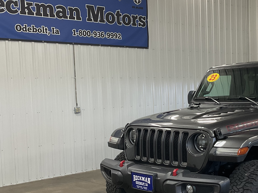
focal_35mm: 59
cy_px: 117
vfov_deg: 24.8
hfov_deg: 32.5
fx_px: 440
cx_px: 162
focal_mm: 3
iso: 64
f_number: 1.8
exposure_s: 1/60
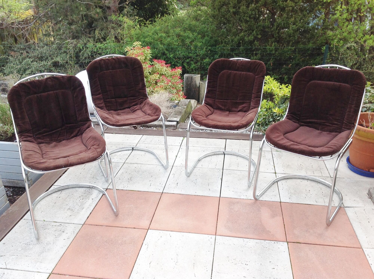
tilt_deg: -24.6
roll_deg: +0.9
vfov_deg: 40.6
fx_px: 378
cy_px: 140
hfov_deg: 52.7
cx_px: 187
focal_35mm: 35
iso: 50
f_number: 2.4
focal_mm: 4.28
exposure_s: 1/130
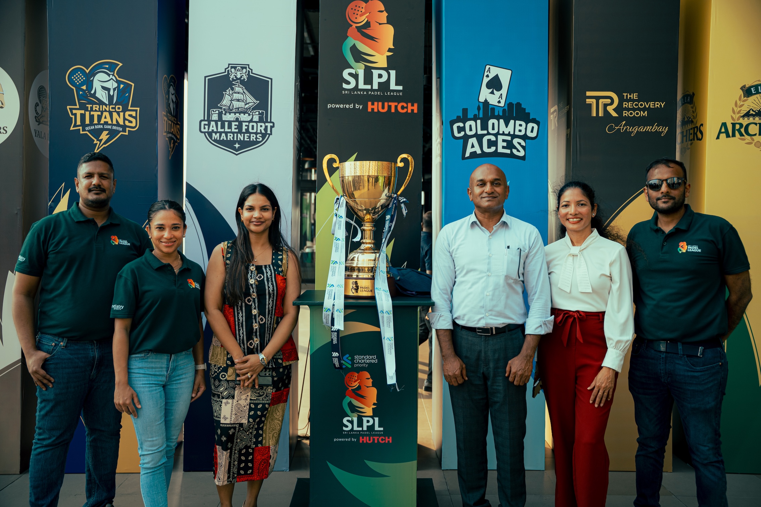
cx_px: 380
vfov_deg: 41.8
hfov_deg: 59.7
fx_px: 664
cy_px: 254
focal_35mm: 31
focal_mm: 31.4
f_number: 2.8
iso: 160
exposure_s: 1/250
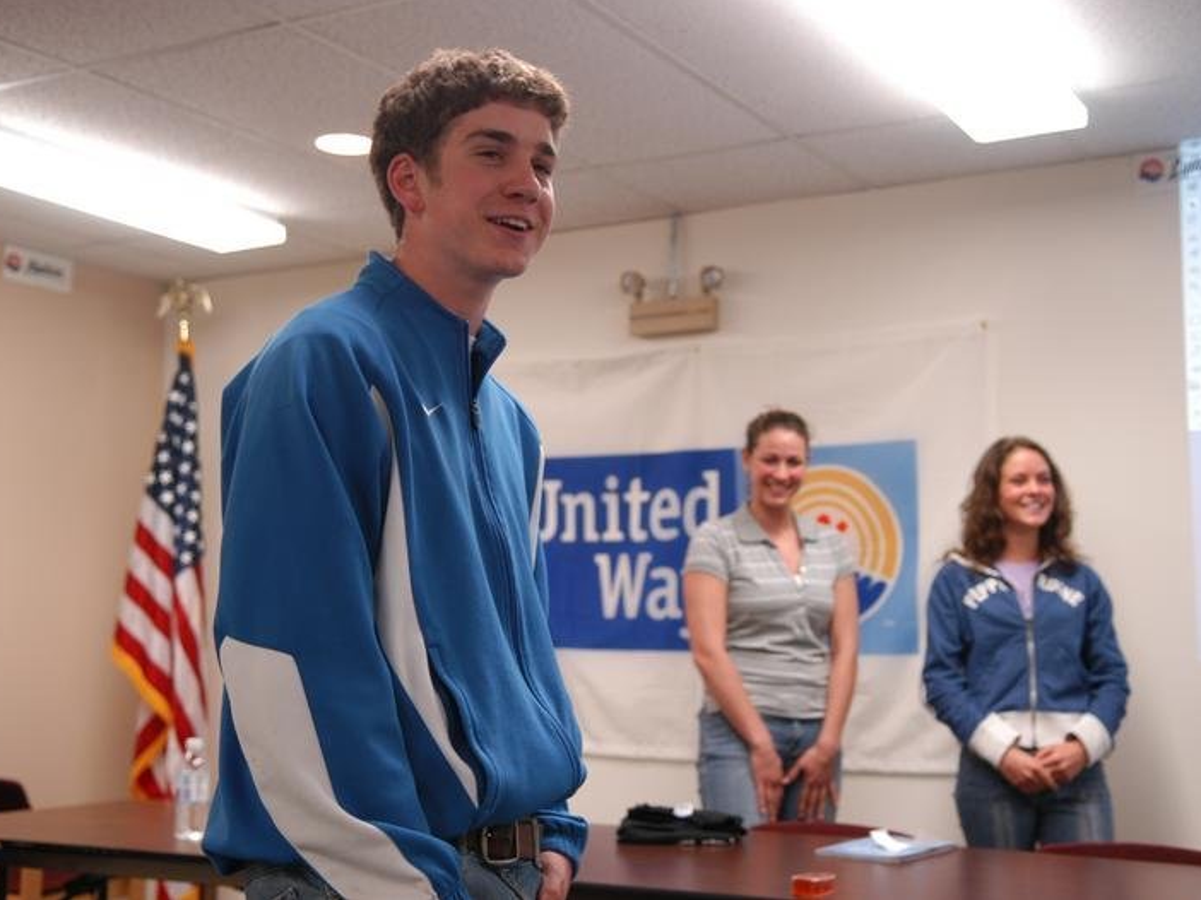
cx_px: 660
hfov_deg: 41.2
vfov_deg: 31.5
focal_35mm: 46
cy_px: 447
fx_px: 1595
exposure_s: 1/50
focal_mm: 28
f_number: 2.8
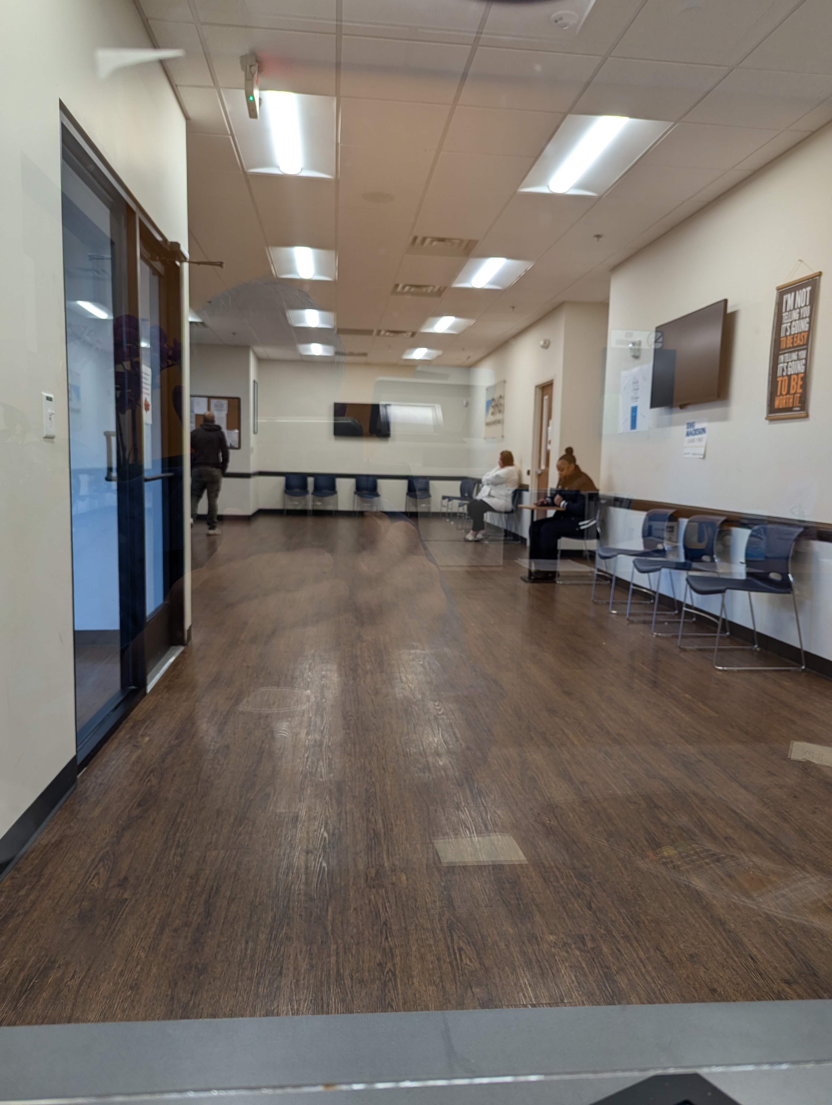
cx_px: 416
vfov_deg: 71.5
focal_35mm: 24
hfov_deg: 56.9
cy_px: 552
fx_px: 767
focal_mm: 6.81
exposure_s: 1/60
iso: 49
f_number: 1.85
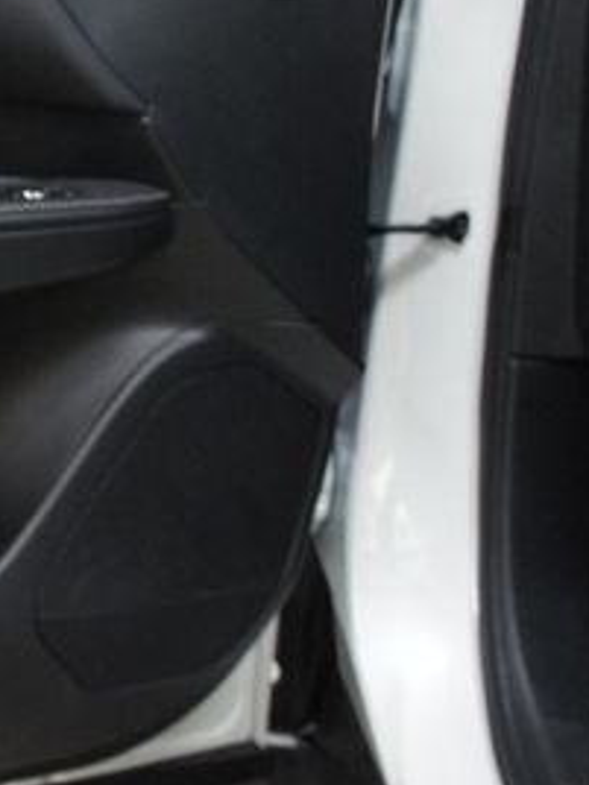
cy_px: 272
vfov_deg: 31.0
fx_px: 1407
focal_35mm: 62
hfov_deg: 19.9
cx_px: -331
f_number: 3.5
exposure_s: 1/50
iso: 1600
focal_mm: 18
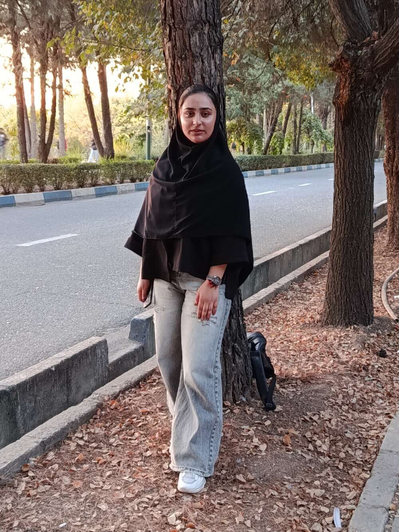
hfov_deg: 30.3
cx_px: 200
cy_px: 266
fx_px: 738
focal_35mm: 48
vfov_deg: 39.7
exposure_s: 1/33.3
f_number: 1.7
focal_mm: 5.24
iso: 1271
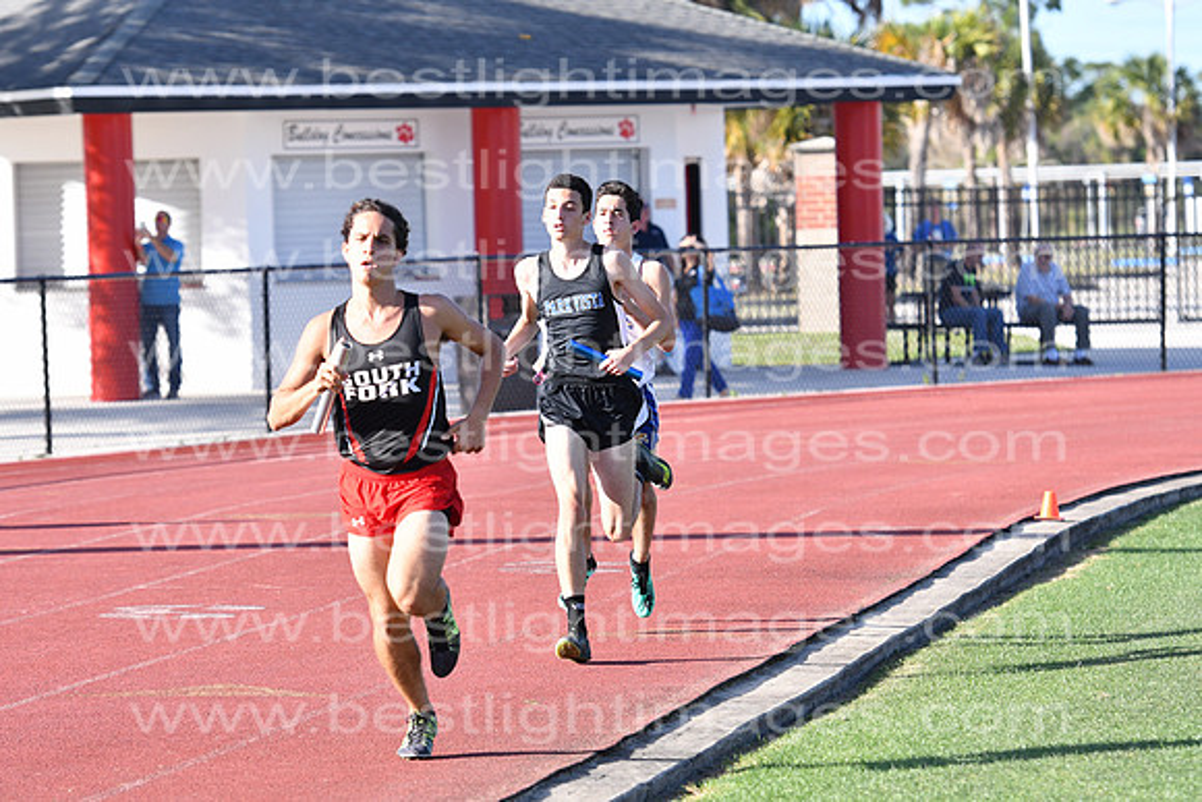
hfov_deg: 9.8
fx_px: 7013
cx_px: 601
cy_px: 401
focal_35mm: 210
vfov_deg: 6.5
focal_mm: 140
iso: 800
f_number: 5.6
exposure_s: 1/2500
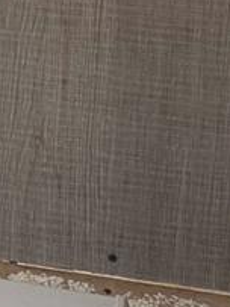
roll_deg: -0.1
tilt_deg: -6.6
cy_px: -165
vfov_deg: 10.5
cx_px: -620
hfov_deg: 6.8
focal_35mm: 182
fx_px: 1614
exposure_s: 1/120
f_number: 1.78
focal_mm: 6.76
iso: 160
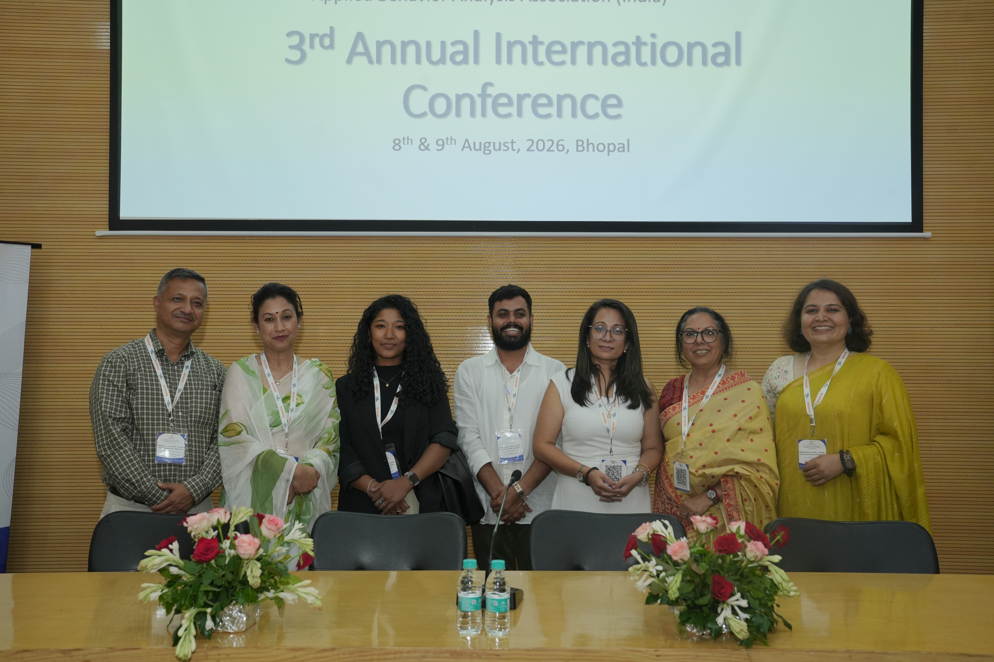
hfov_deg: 51.9
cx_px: 497
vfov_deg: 35.9
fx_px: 1022
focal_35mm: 37
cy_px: 331
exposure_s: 1/160
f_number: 5.6
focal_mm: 37
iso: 1250
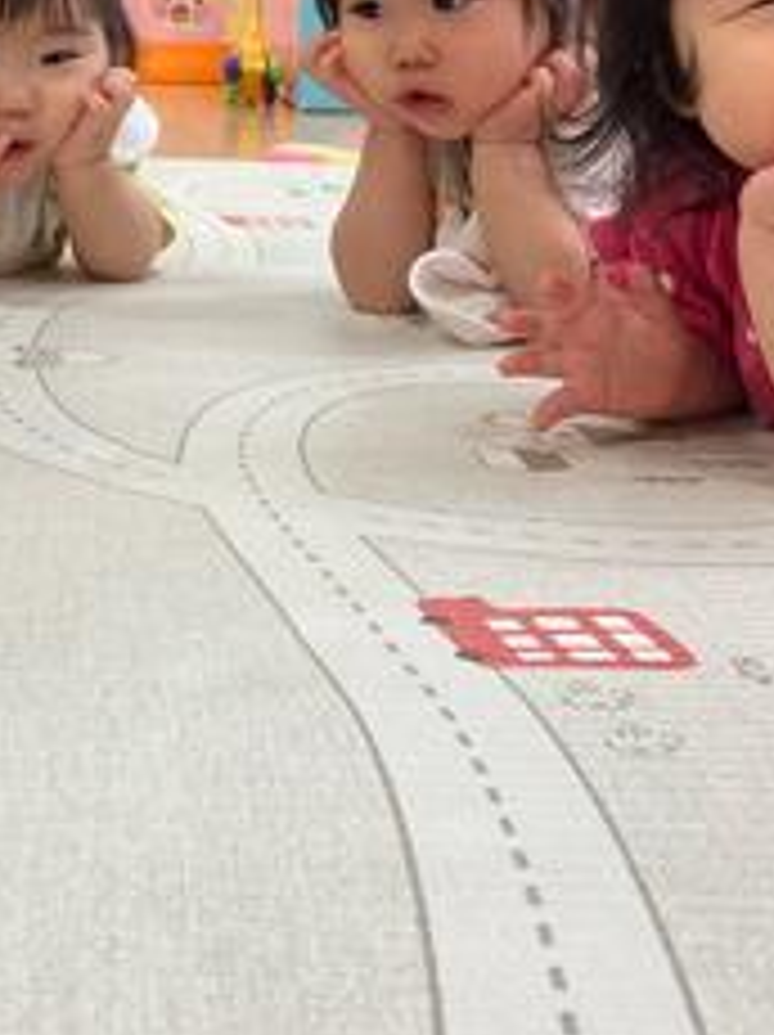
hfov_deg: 22.2
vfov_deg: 29.1
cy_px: 187
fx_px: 1941
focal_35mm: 65
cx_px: 130
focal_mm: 3.99
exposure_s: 1/50
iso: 64
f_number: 1.8
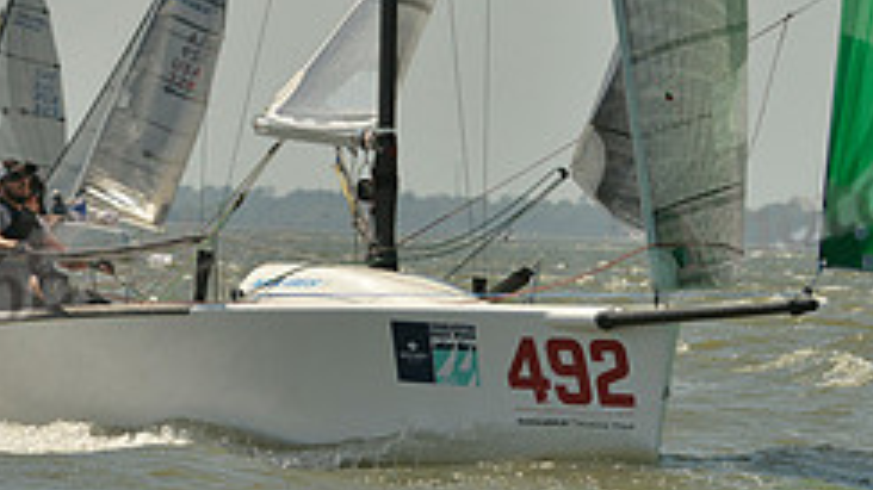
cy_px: 48
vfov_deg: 2.4
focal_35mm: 499
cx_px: 490
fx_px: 11546
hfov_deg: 4.3
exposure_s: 1/1600
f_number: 9
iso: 280
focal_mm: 200
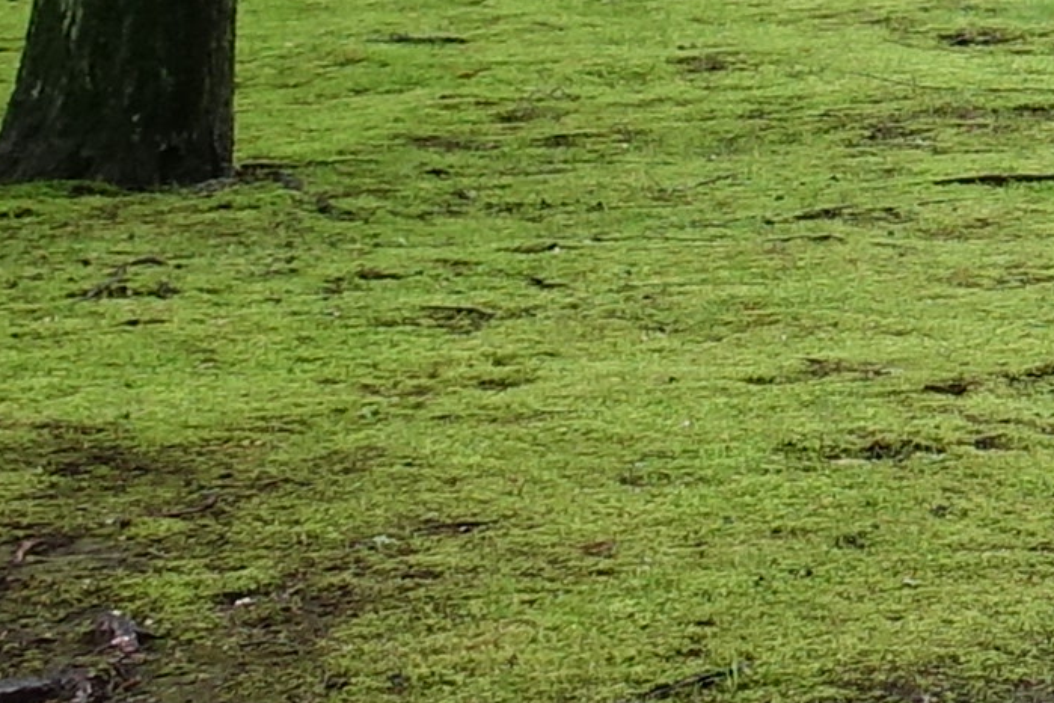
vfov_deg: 6.9
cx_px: 2494
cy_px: -994
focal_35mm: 188
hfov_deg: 9.7
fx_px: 5504
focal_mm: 8.8
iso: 125
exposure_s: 1/80
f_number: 2.8
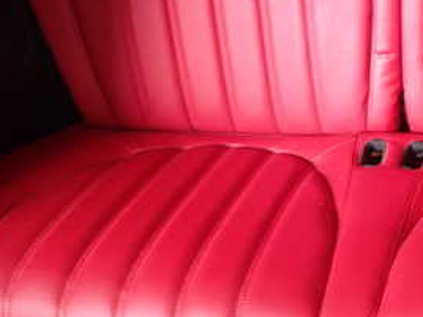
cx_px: 409
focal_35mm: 56
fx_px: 684
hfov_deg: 32.0
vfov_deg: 25.0
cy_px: 308
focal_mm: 4.5
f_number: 2
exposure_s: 1/30
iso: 200
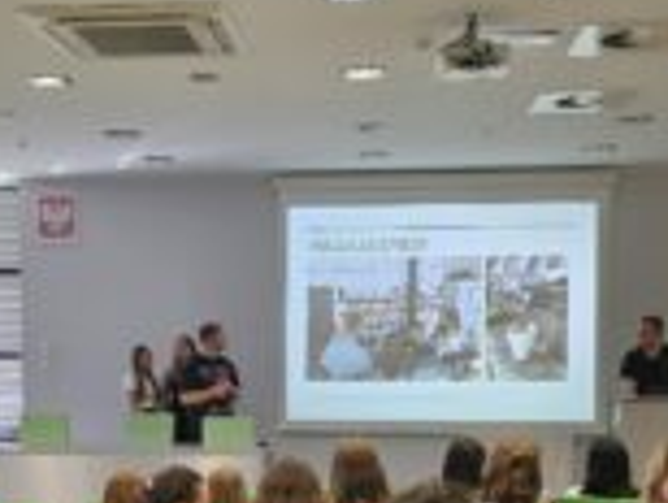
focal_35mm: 56
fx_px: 1082
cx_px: 273
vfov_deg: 25.8
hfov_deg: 34.2
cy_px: 382
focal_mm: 5
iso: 320
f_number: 1.8
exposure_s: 1/120
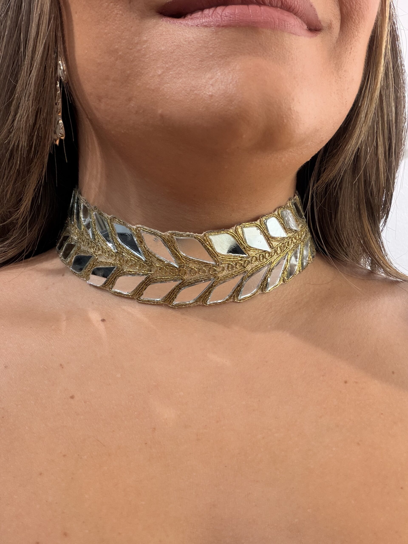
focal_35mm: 30
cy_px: 272
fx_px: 471
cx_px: 204
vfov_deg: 60.0
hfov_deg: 46.8
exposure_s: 1/50
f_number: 1.9
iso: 64
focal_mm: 2.71
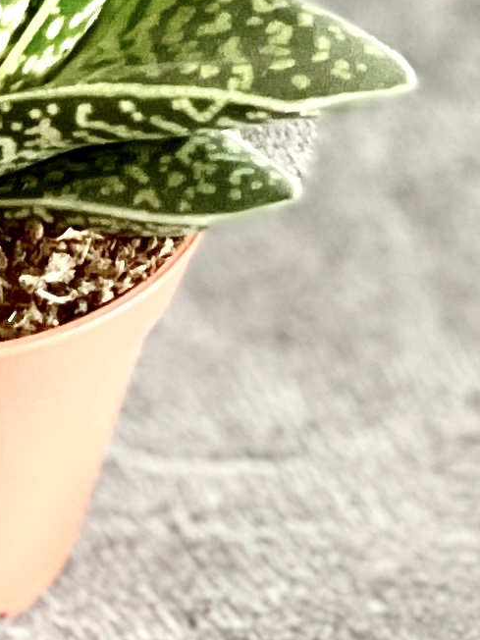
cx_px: -321
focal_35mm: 396
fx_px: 7321
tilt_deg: -45.8
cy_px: -231
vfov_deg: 5.0
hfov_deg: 3.7
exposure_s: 1/40
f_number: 2.2
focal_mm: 7.5
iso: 250
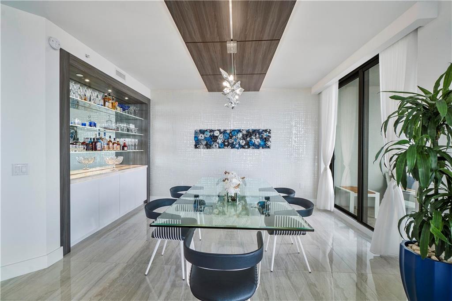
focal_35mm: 15
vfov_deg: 77.2
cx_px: 226
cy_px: 150
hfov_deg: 100.4
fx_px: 188
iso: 160
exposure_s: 1/15
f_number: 11
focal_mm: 10
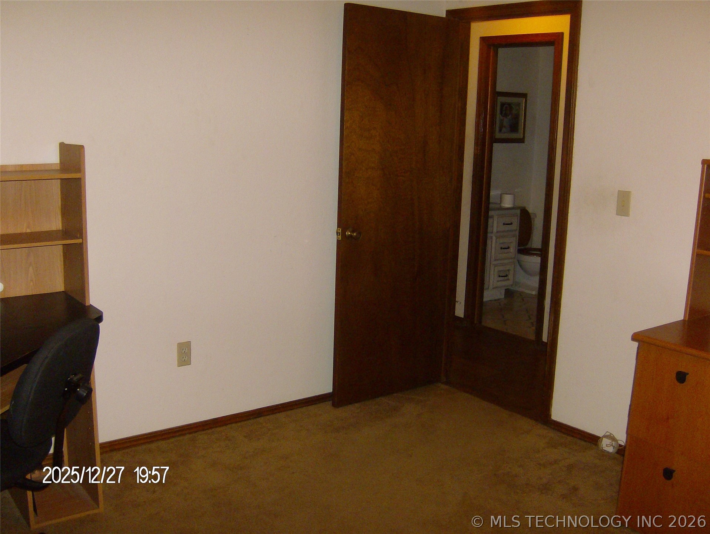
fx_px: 739
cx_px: 355
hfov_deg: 51.3
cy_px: 267
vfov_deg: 39.7
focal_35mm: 36
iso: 200
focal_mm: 6
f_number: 2.8
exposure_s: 1/60
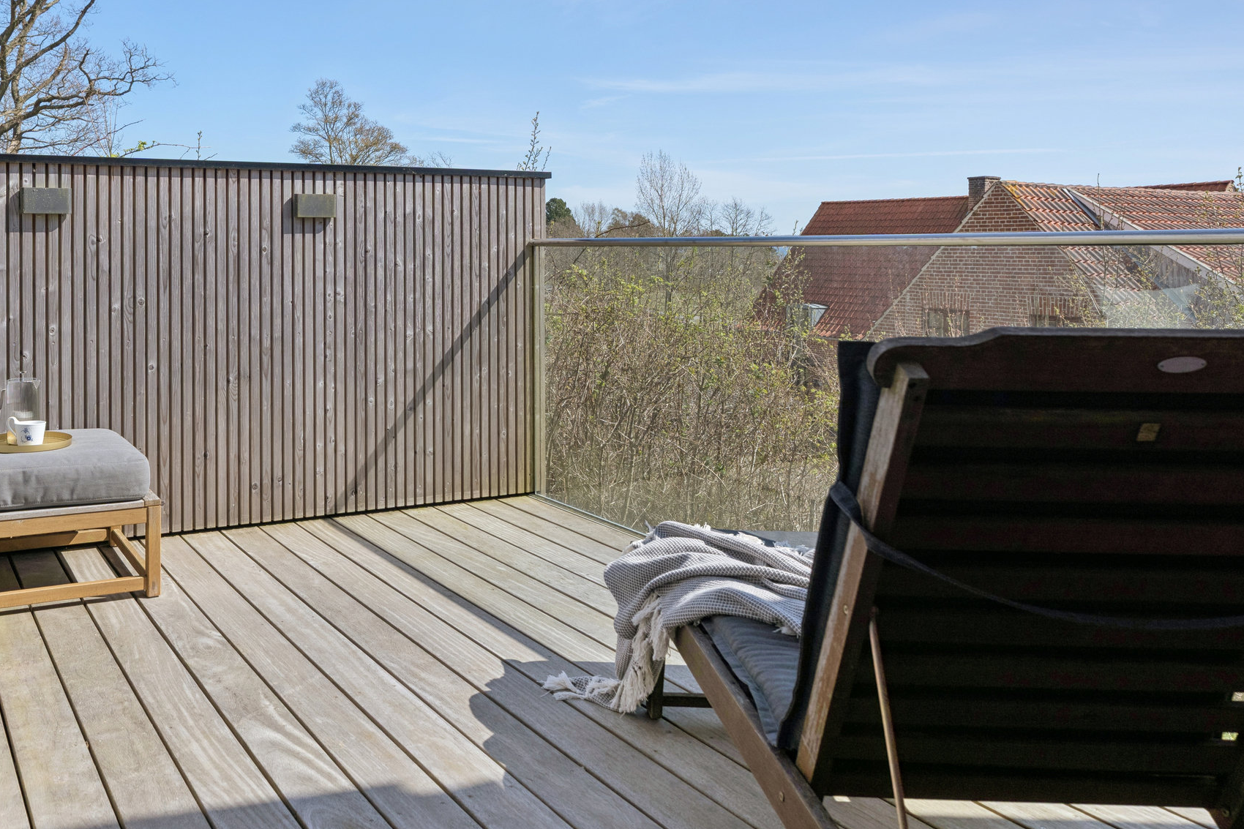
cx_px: 351
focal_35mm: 30
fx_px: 1036
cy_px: 286
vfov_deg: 43.1
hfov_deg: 59.4
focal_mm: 17
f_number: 6.3
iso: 160
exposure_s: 1/800
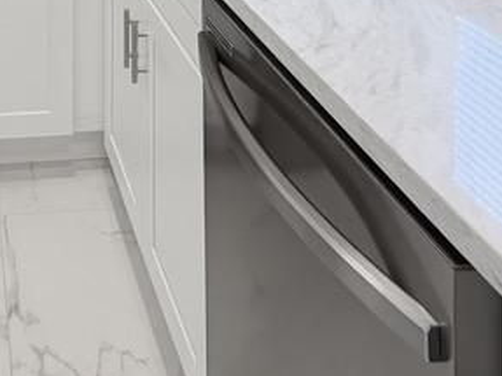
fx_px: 725
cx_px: 26
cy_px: -247
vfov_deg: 21.9
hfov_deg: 35.4
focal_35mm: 50
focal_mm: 2.2
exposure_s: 1/120
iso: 125
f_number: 2.2
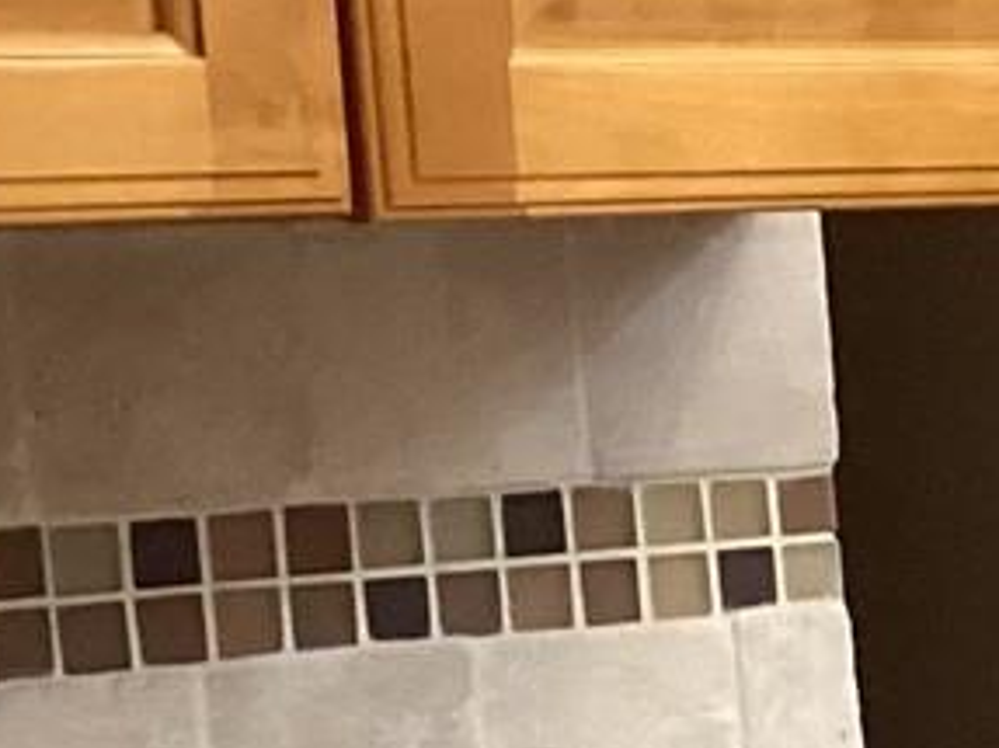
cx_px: 2346
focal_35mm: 173
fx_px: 4991
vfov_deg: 8.5
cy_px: 967
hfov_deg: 10.1
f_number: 2.4
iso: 250
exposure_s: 1/60
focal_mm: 3.3
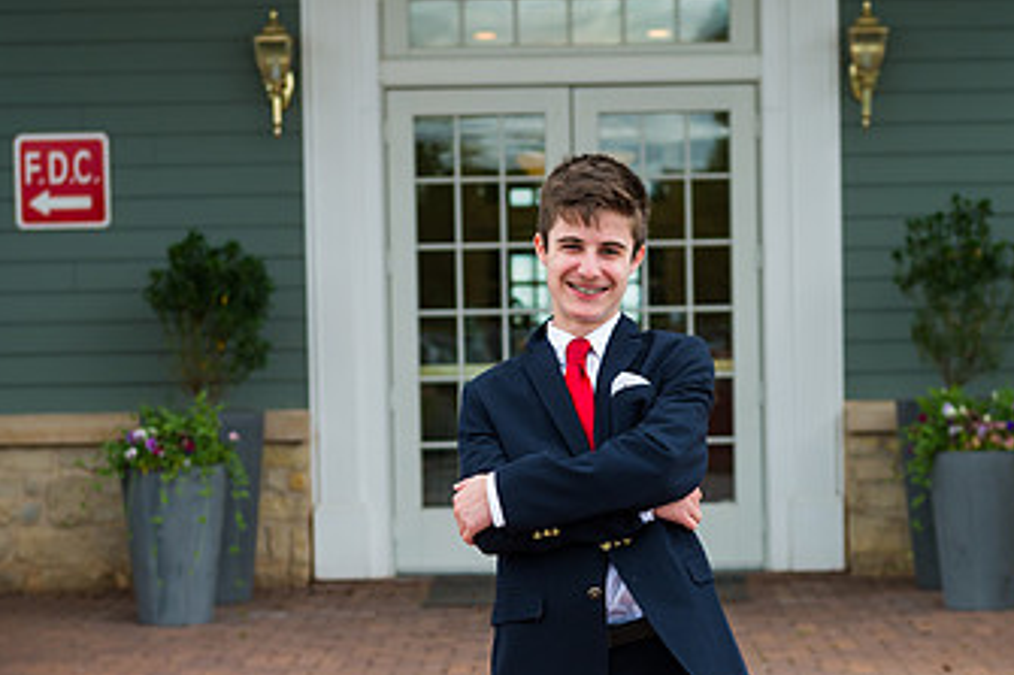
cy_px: 409
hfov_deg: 22.6
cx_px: 599
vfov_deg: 15.2
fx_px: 2534
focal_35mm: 90
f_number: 4
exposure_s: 1/800
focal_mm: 52
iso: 200
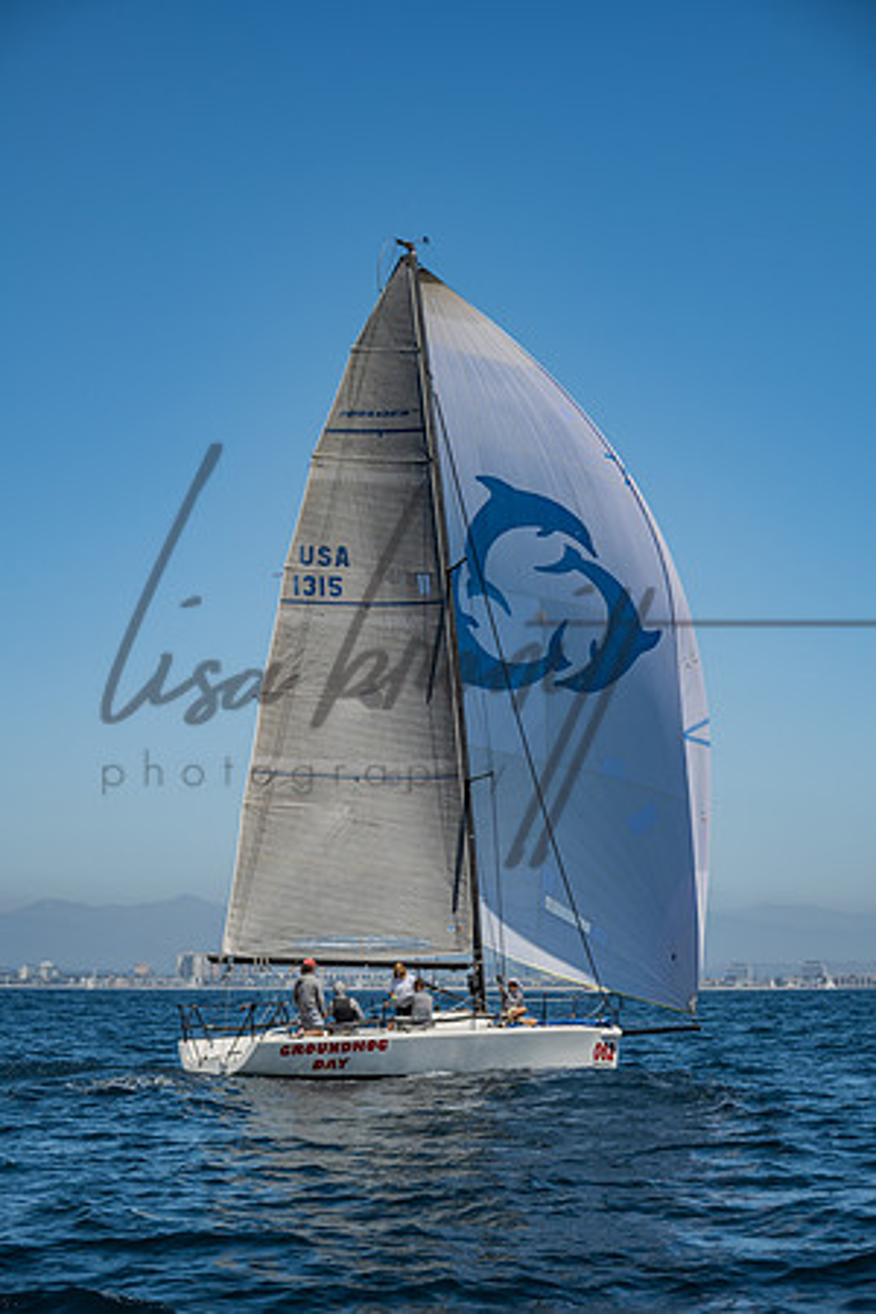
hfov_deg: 19.7
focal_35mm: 69
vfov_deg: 29.2
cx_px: 438
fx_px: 2518
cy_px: 657
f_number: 6.3
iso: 160
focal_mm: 69
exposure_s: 1/640
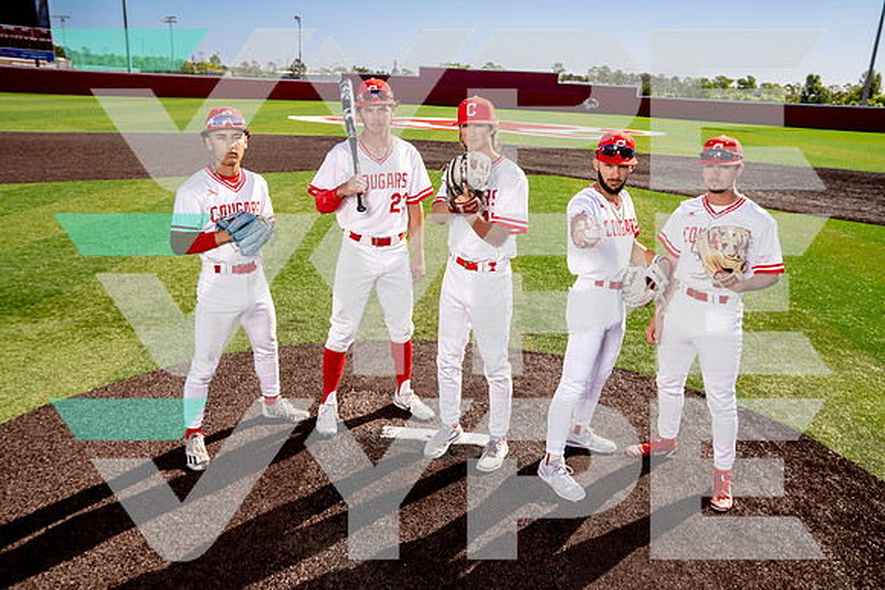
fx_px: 713
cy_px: 295
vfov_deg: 45.0
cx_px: 442
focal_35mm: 29
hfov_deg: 63.6
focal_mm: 29
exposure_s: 1/250
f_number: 7.1
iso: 100
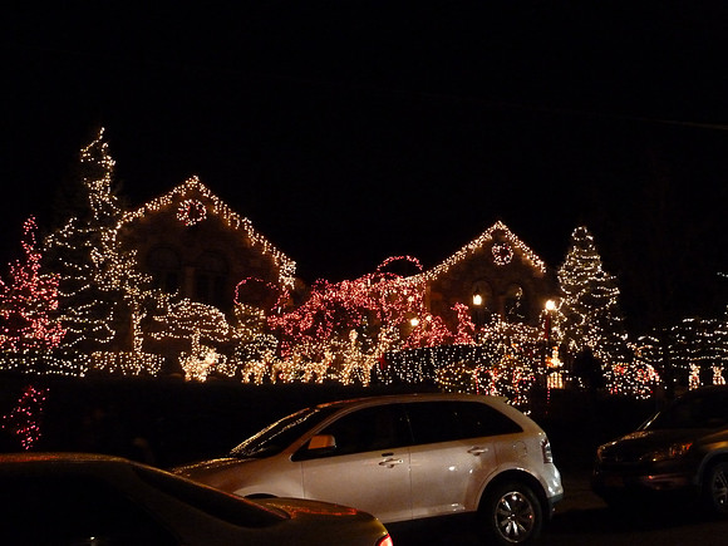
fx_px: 883
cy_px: 273
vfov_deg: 34.3
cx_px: 364
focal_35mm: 42
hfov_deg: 44.8
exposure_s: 1/10
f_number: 3.7
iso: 800
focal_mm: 6.9
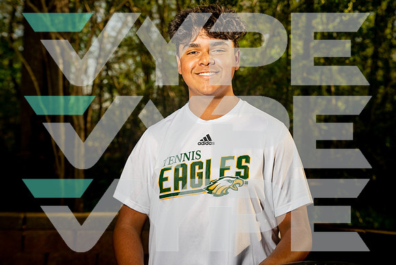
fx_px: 594
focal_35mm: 54
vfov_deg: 25.1
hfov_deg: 36.9
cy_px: 132
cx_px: 198
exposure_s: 1/250
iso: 125
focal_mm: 54
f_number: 4.5
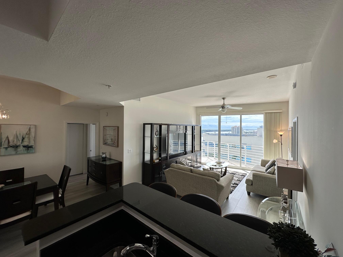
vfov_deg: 85.7
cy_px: 128
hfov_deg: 102.1
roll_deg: -0.7
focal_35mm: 14
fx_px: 139
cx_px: 172
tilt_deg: -0.3
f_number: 2.2
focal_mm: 2.22
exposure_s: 1/183
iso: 40
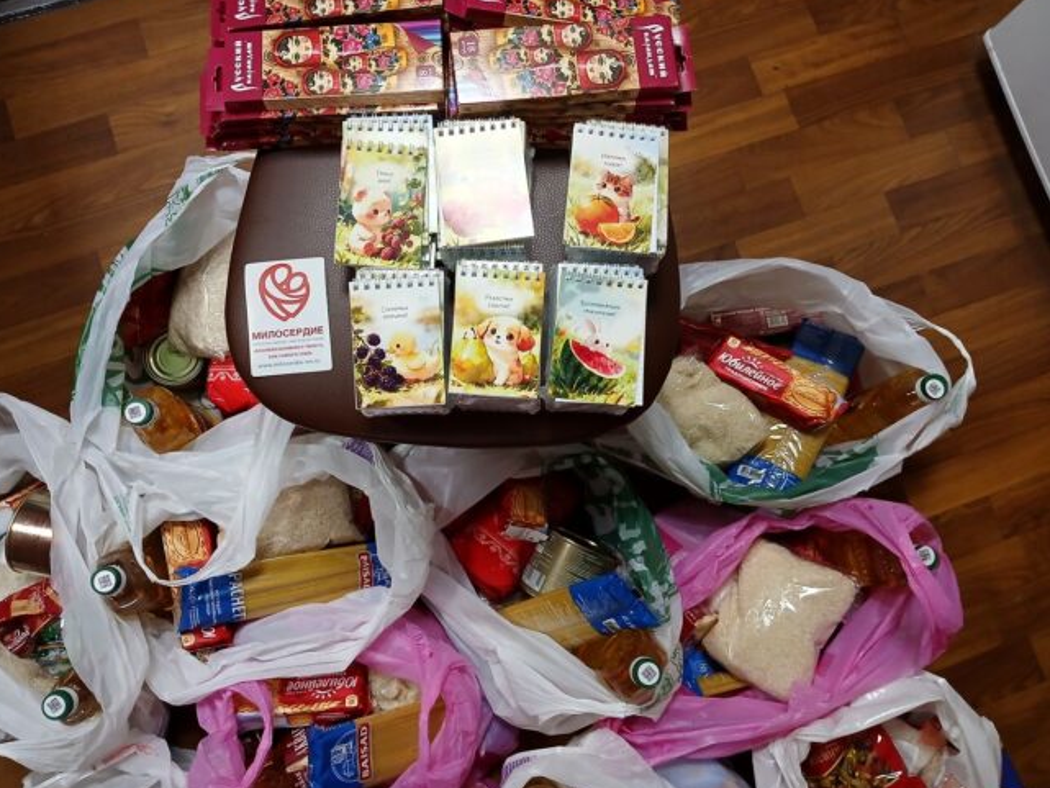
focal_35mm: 27
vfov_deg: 51.4
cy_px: 393
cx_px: 508
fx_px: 819
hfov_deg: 65.3
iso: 250
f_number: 1.8
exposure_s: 1/50
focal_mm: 3.98
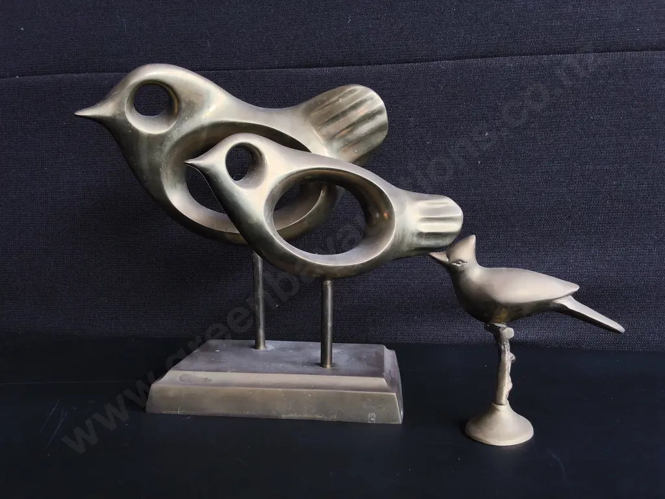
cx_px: 332
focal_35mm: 27
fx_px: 519
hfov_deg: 65.3
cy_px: 250
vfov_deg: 51.4
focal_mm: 2.87
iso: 64
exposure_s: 1/100
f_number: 2
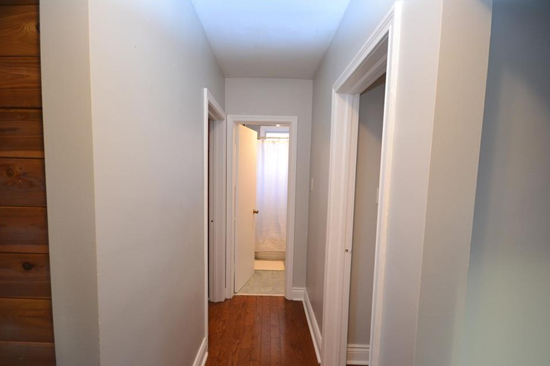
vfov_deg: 73.6
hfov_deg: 96.7
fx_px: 244
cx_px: 268
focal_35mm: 16
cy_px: 193
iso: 800
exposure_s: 1/25
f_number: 4
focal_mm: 10
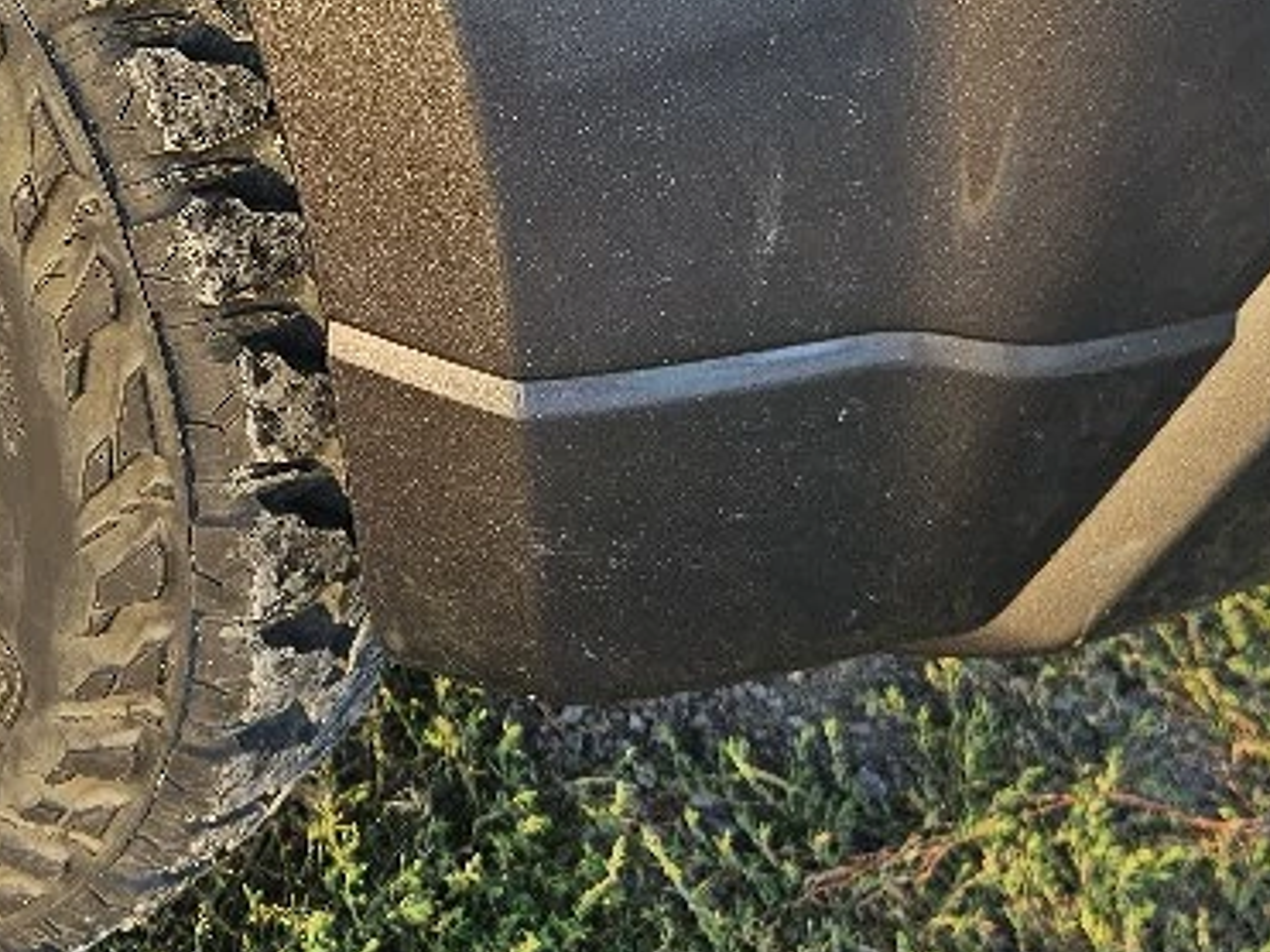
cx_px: 236
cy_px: 89
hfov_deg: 30.4
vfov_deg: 23.0
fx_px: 2274
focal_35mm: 62
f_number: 1.8
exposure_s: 1/182
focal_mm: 5.4
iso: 25
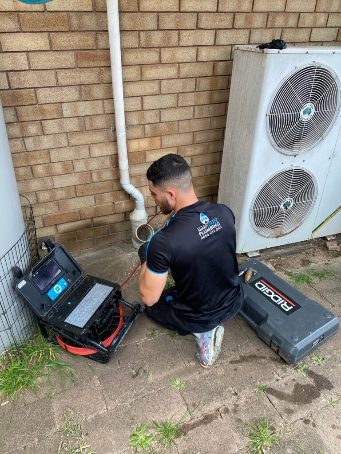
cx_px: 170
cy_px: 227
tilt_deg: -33.9
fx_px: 341
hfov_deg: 53.1
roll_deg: -1.3
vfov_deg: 67.3
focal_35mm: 26
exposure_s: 1/121
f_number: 1.8
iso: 100
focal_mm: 4.25
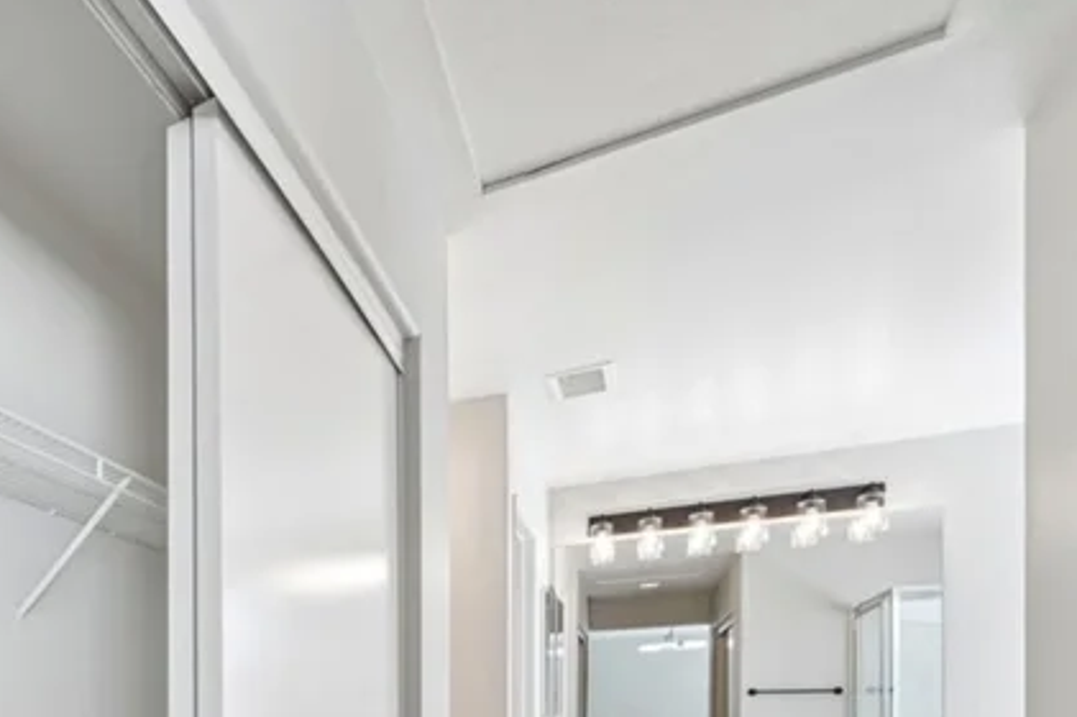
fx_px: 777
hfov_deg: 57.3
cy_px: 702
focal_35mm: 26
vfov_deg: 43.2
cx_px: 65
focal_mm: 13
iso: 400
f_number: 8
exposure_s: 1/30
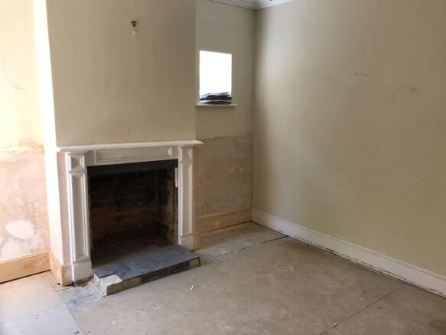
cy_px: 168
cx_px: 223
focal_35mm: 28
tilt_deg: -9.7
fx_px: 361
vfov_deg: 49.7
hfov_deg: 63.5
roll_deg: -1.2
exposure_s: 1/45
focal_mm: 3.99
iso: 25
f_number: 1.8
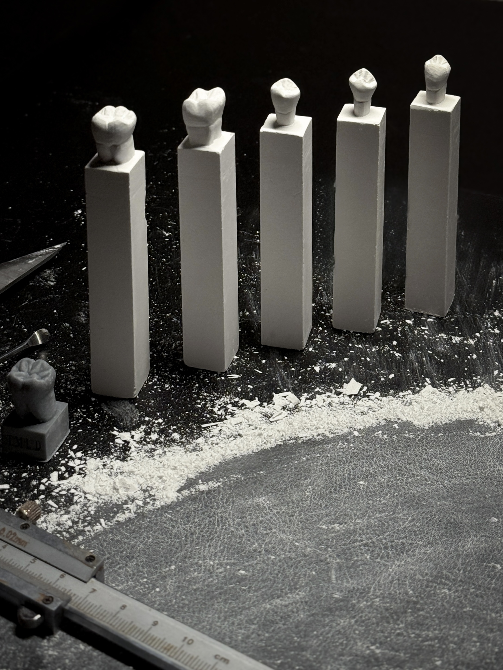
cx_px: 252
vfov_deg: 39.7
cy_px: 335
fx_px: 930
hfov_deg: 30.3
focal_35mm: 48
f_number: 1.8
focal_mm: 6.76
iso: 125
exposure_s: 1/100
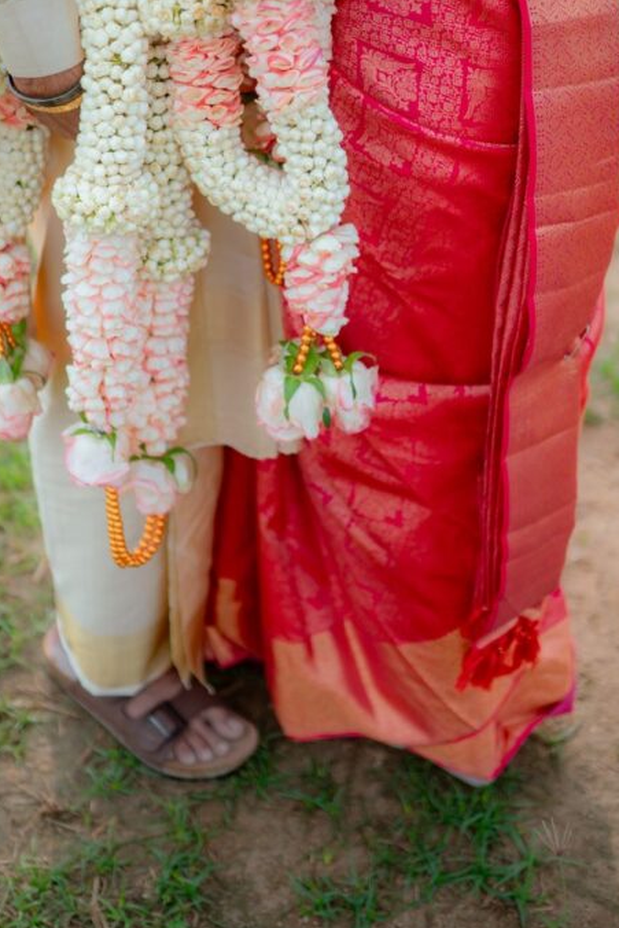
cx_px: 242
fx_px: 1366
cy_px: 240
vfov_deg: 36.7
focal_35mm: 53
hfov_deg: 25.5
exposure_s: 1/3200
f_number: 1.4
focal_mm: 35
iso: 100
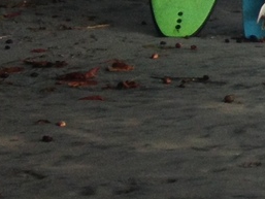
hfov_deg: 8.0
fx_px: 1670
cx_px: 761
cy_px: -273
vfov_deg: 6.5
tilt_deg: -1.1
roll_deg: +2.2
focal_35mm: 218
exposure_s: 1/1022
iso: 50
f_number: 2.4
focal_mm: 4.28
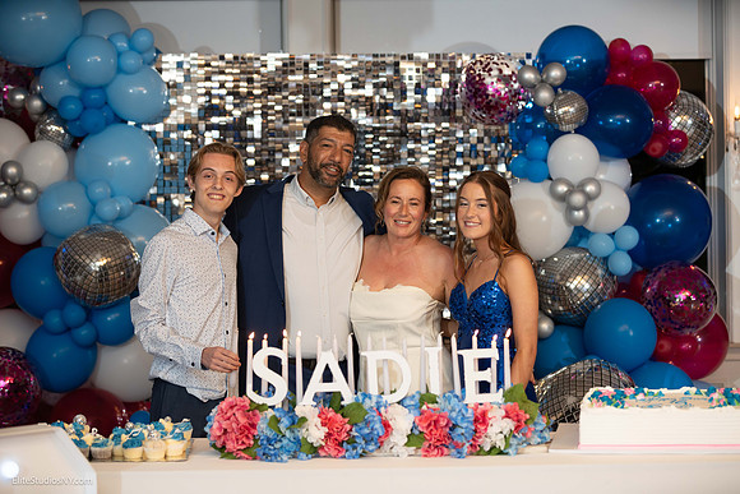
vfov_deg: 15.2
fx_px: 1850
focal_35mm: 90
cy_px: 247
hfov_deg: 22.6
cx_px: 370
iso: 800
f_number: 2.8
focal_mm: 90
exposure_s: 1/125
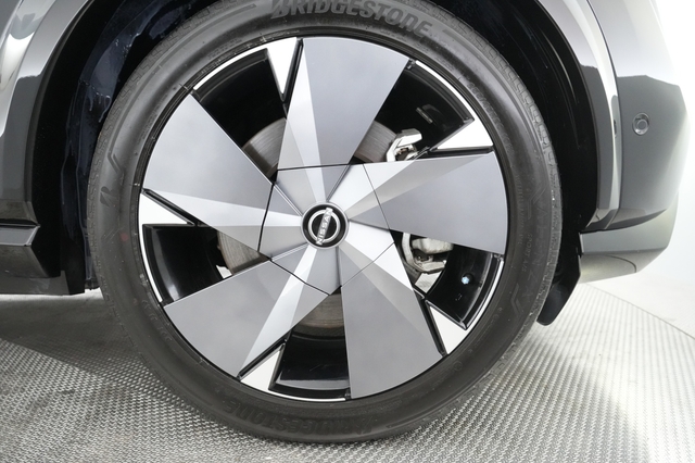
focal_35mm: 24
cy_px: 232
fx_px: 463
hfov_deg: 73.8
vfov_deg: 53.1
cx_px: 348
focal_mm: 24
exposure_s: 1/100
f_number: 4.5
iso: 10000
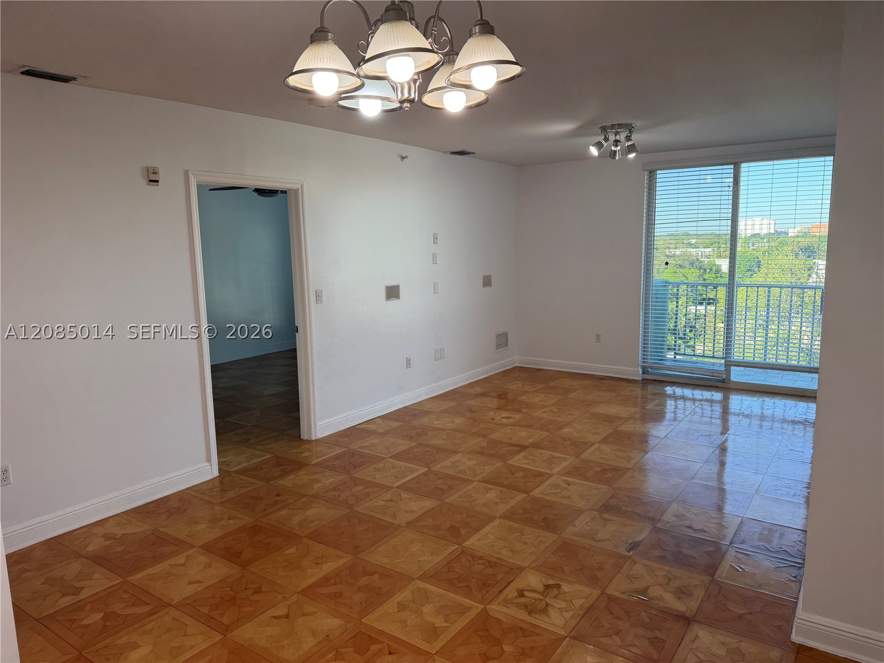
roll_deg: +1.0
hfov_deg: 71.6
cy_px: 332
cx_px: 442
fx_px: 613
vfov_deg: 56.8
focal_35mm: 24
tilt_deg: -9.5
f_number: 1.78
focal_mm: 6.76
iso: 80
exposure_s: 1/171
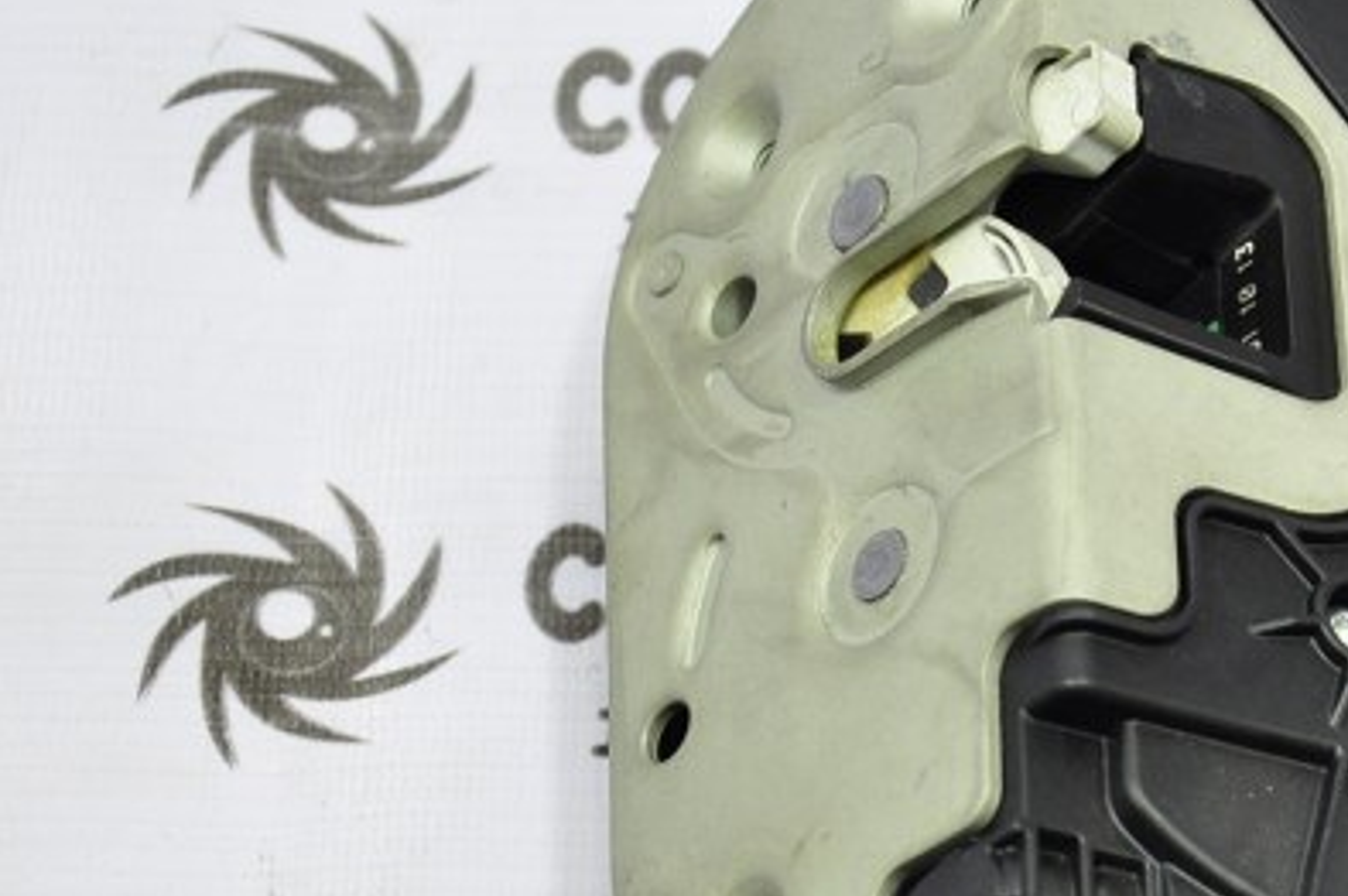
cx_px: 1232
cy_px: 619
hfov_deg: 13.2
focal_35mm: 154
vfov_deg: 8.9
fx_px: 5767
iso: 640
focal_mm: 45
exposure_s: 1/50
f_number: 4.8
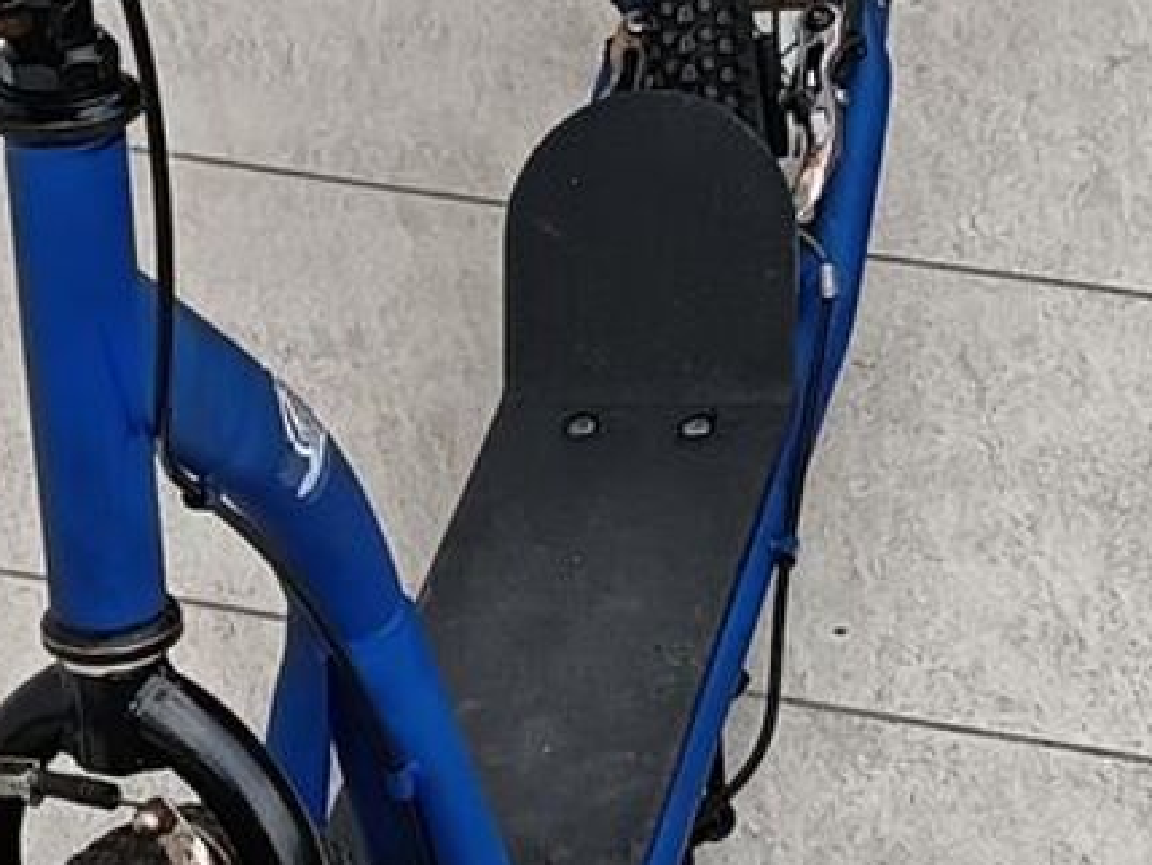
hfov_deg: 13.1
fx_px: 4960
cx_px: 62
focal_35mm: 149
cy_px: 565
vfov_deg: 10.0
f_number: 1.75
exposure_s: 1/139
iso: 100
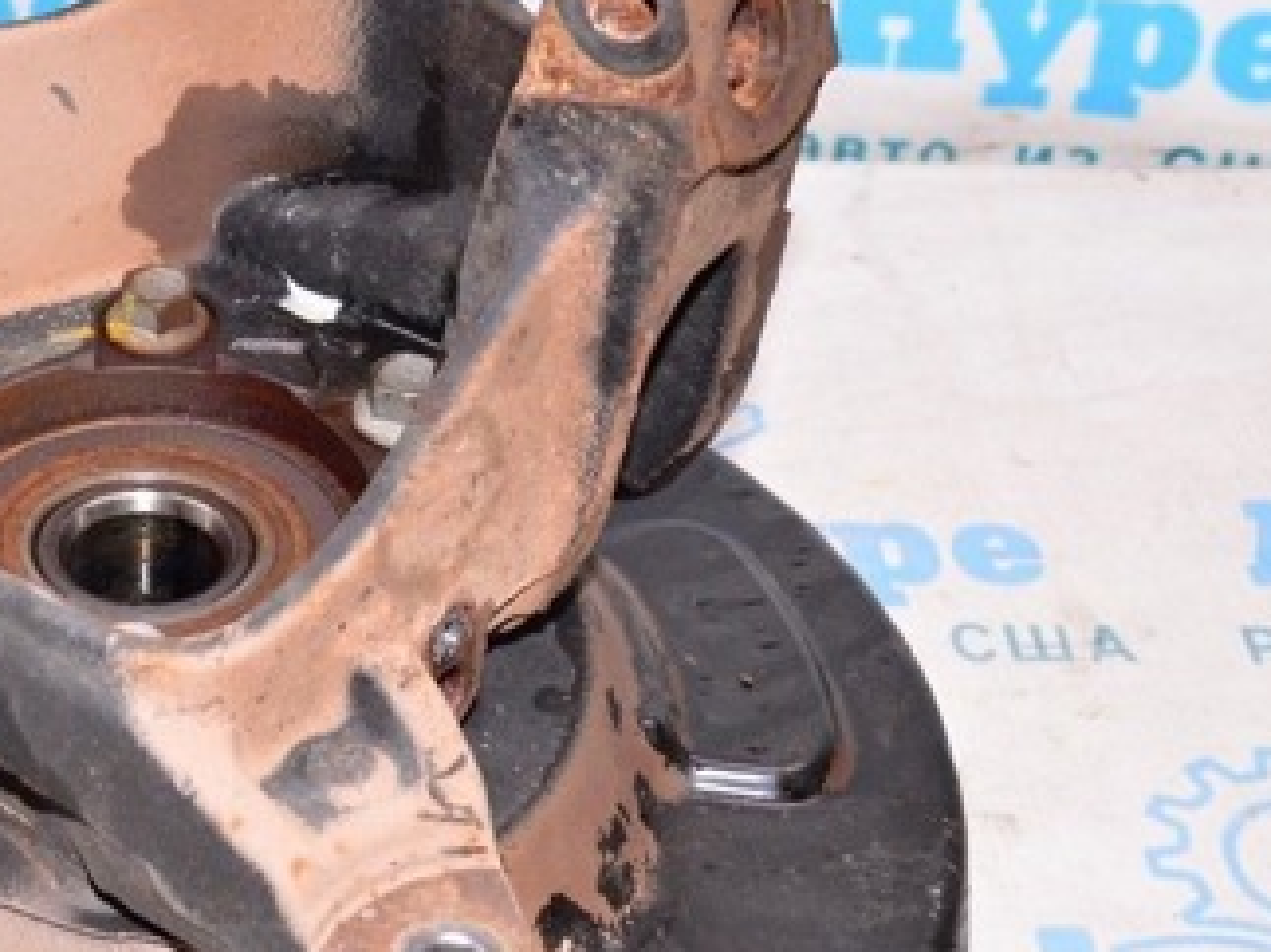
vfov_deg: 18.4
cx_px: 71
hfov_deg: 23.6
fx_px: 2936
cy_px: 309
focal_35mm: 80
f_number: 8
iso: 1600
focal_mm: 28
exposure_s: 1/125
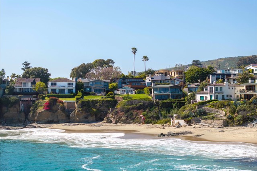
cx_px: 128
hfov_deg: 27.7
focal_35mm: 73
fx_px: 521
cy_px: 94
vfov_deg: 18.7
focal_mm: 19.35
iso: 100
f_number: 2.8
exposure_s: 1/3200
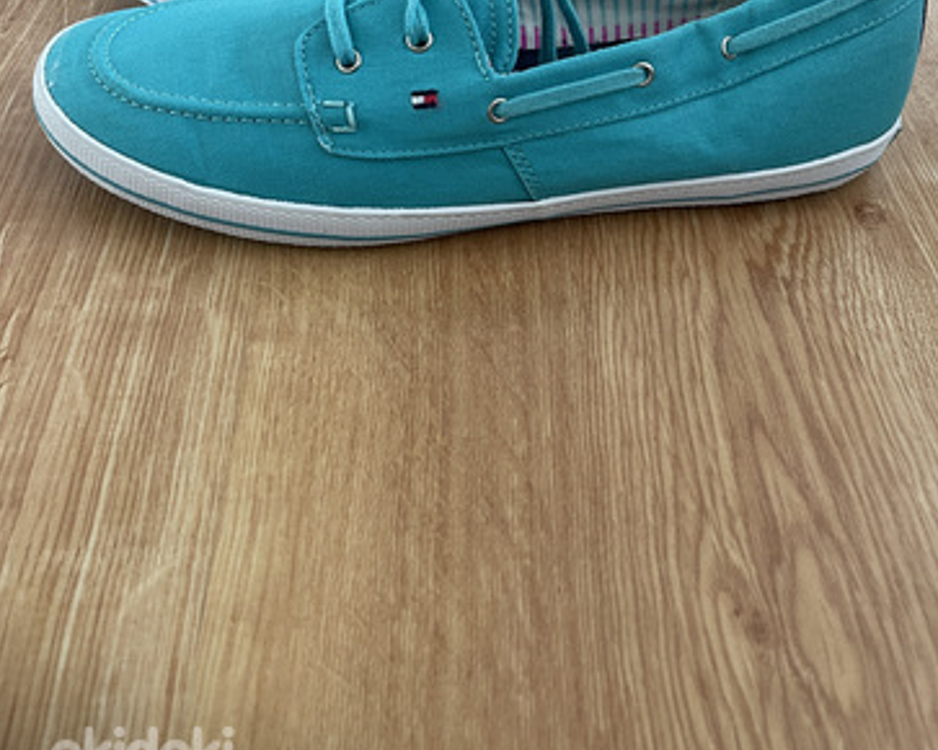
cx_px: 461
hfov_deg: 51.6
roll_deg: -0.7
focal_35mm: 35
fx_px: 971
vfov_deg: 41.1
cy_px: 194
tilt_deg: -44.5
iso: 250
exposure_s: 1/60
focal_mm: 5.1
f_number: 1.6
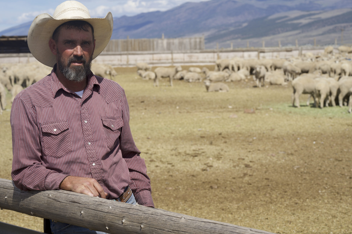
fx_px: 1105
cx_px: 177
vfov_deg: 12.1
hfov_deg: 18.1
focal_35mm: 113
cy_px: 110
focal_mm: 102
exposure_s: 1/200
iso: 100
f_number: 10
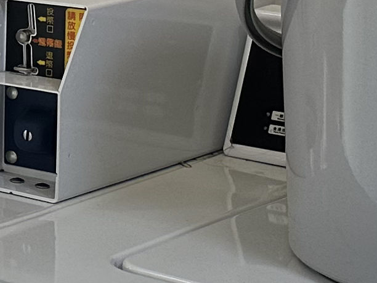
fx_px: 1721
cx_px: -532
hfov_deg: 10.7
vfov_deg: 9.3
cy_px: -7
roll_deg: +1.5
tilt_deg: -9.8
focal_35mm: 158
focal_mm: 6.86
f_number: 1.78
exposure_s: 1/120
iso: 100
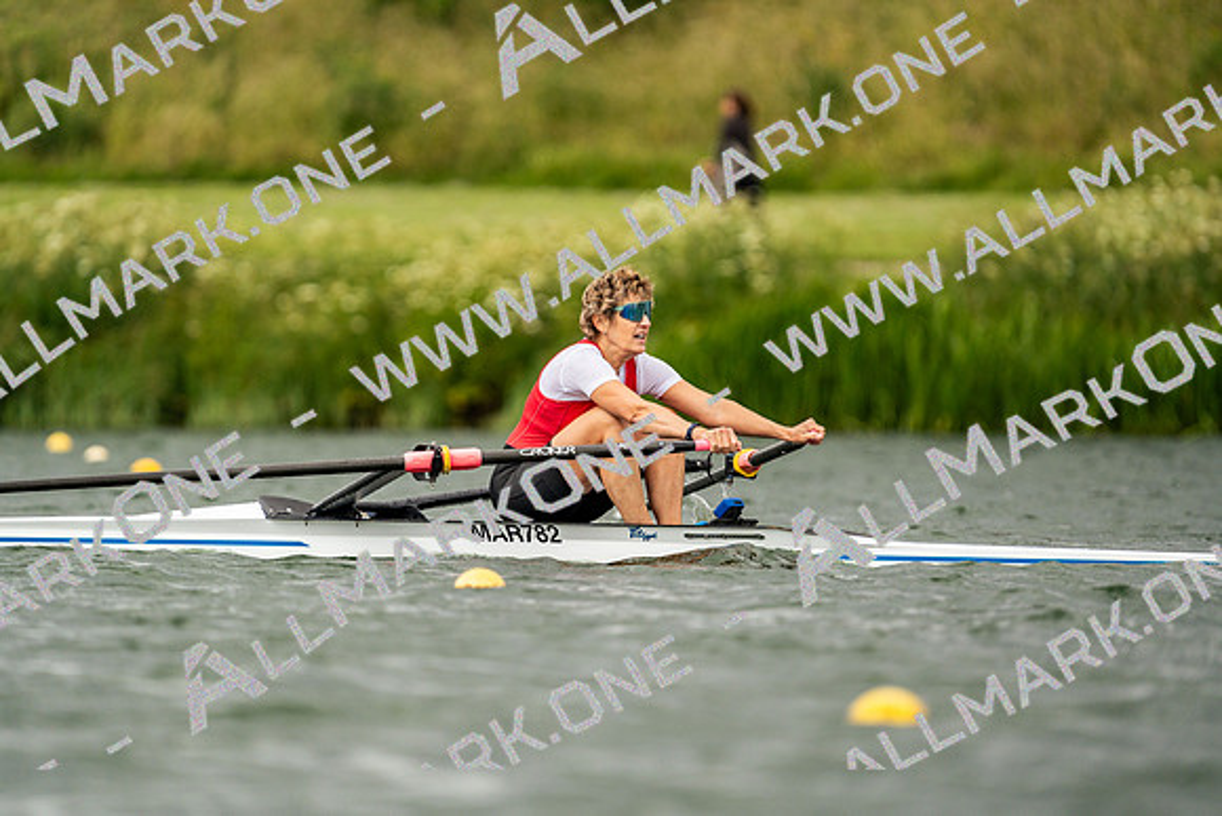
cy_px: 408
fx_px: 20370
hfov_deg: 3.4
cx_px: 611
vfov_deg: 2.3
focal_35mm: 600
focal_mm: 600
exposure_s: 1/2000
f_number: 6.3
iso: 500
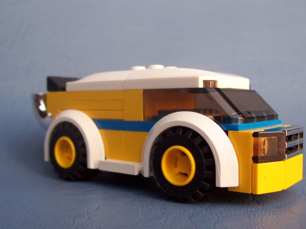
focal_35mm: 42
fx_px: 371
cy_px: 126
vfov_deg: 34.3
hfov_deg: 44.7
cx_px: 169
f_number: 2.8
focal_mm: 5.6
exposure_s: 1/45
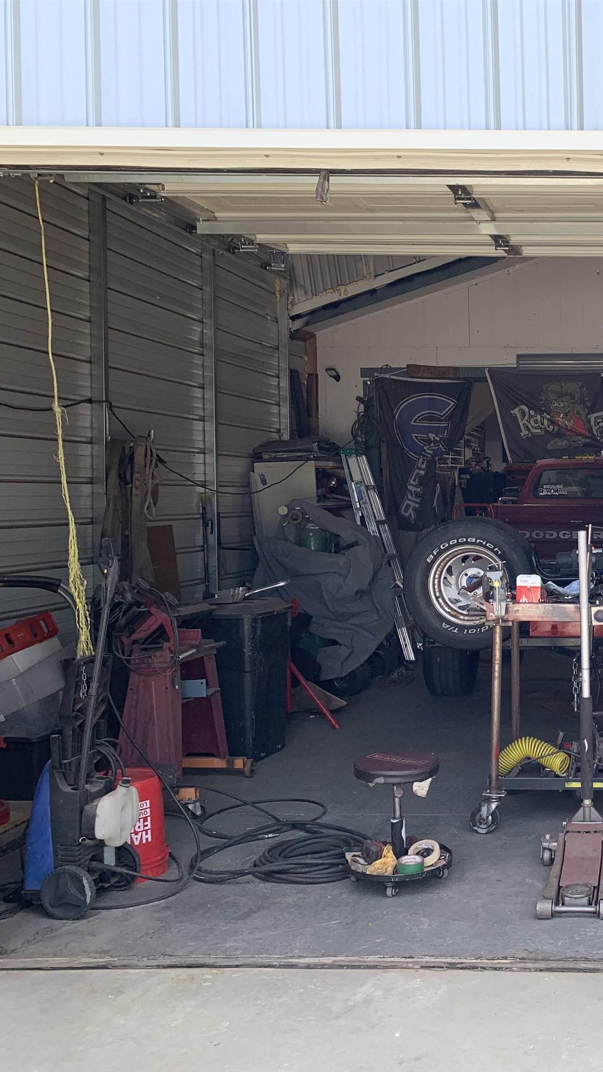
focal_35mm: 38
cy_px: 539
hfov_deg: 28.2
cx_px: 674
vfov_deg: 52.8
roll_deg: +0.6
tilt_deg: -4.1
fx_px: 1080
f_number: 1.8
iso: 25
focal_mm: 4.25
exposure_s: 1/360
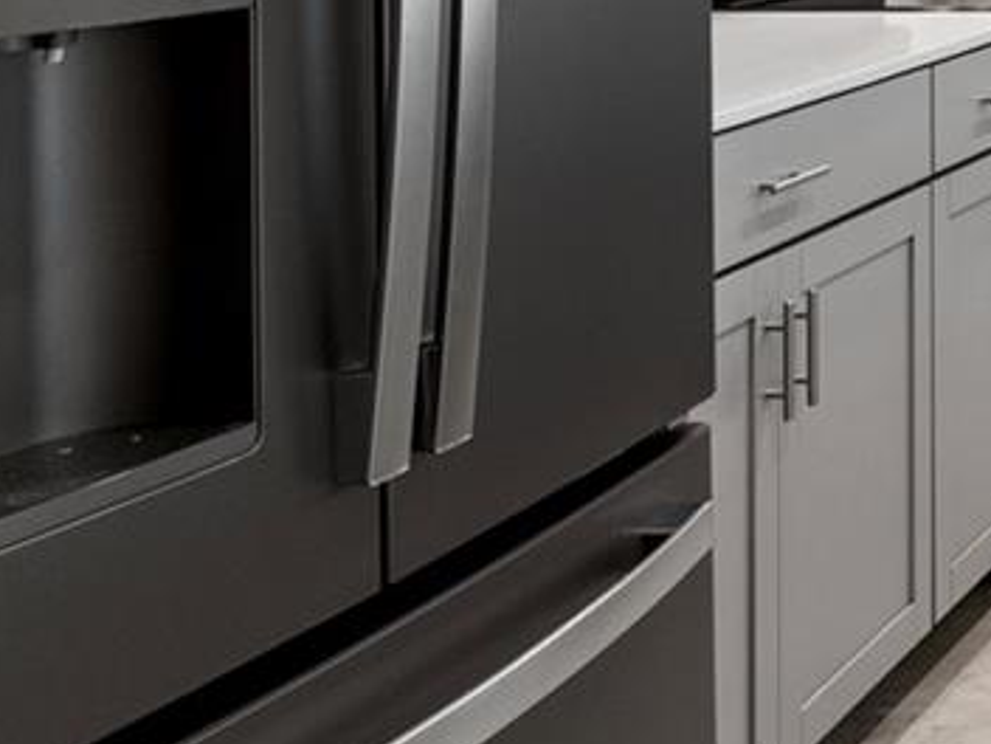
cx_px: 1734
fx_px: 2004
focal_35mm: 70
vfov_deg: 19.4
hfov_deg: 20.5
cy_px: -214
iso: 800
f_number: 10
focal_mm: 16
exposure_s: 1/20
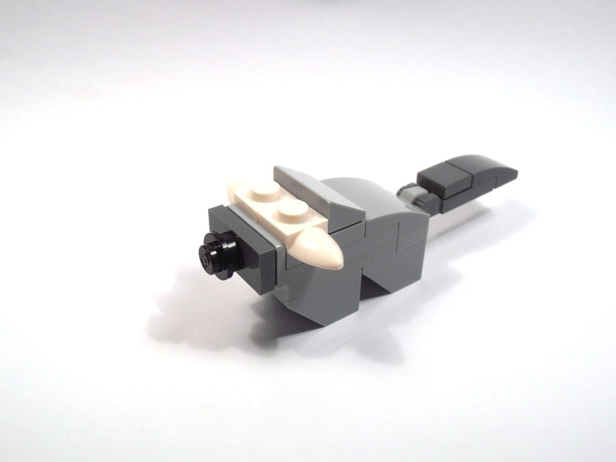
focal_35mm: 37
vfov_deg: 38.7
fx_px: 658
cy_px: 231
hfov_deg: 50.1
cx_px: 308
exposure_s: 1/100
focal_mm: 6.61
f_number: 3.9
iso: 80
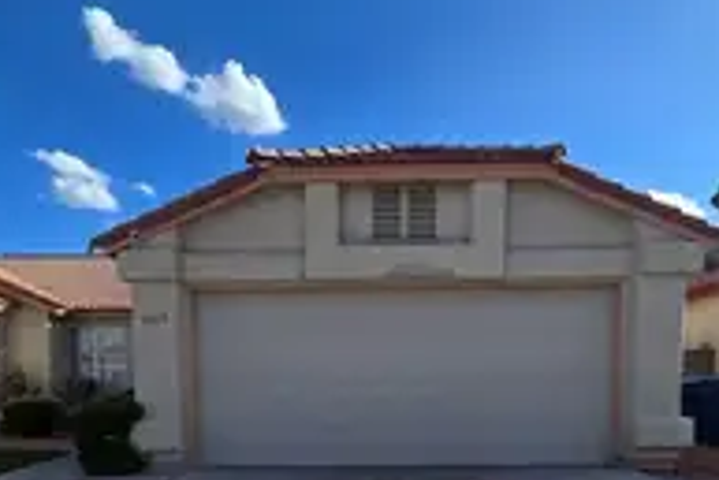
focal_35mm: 28
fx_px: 560
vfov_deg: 42.9
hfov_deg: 65.4
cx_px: 335
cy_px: 424
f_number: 2.2
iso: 50
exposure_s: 1/2456
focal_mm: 2.2
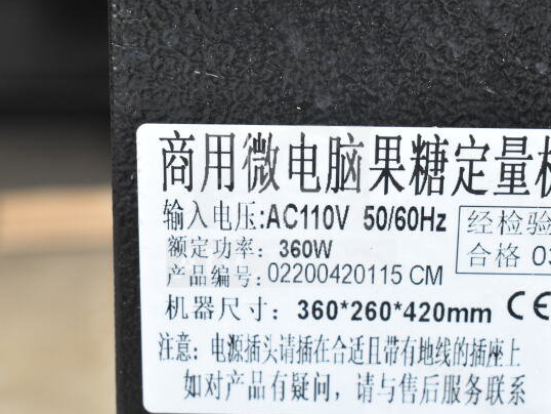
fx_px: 1171
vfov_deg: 20.0
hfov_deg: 26.5
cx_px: 281
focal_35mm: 74
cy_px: 206
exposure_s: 1/250
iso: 1600
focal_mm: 45
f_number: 8
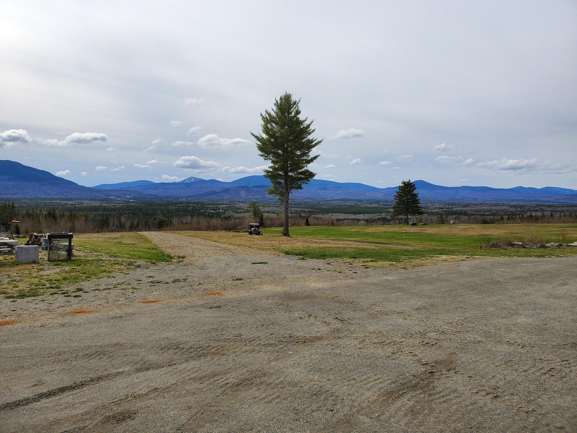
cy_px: 216
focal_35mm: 26
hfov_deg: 67.3
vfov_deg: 53.1
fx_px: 433
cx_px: 288
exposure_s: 1/2099
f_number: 2.4
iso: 50
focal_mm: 4.3
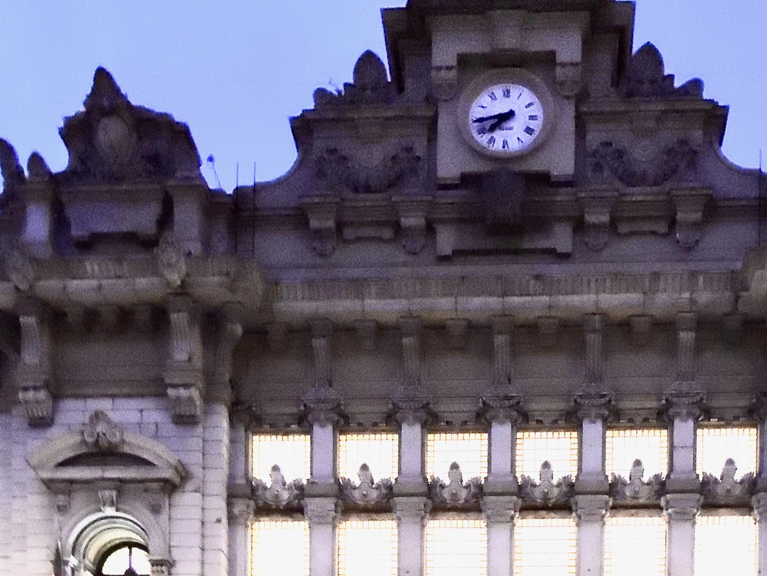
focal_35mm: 47
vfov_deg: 30.8
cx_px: 498
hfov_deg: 40.0
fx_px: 1042
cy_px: 215
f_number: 3.3
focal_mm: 6.2
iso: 1800
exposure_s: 1/15
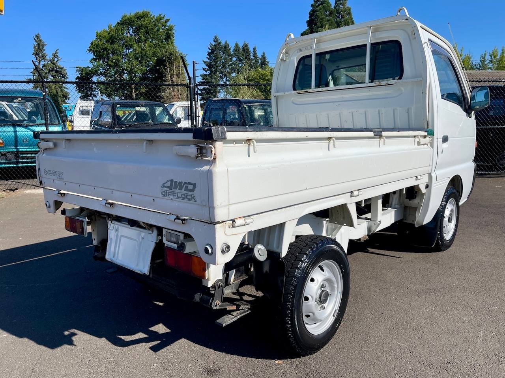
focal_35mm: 25
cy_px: 189
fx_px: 365
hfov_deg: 69.4
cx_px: 252
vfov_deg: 54.9
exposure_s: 1/5917
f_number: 1.6
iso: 32
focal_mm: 5.1
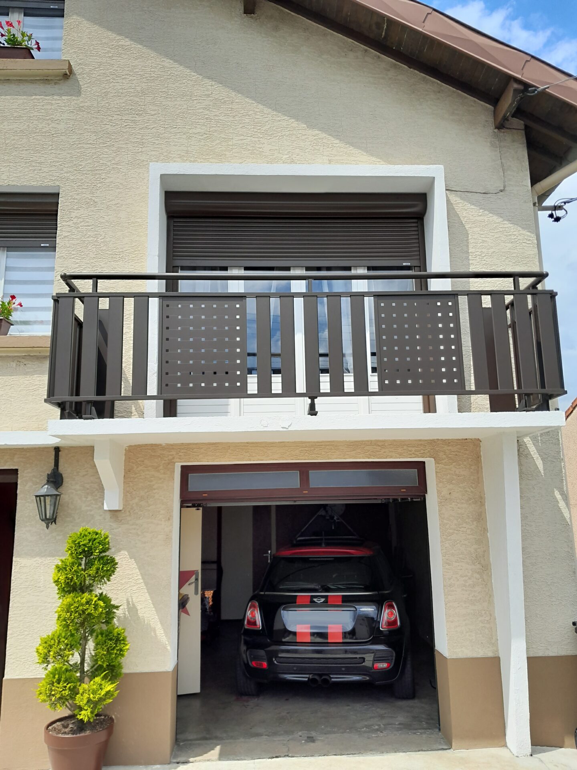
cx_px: 288
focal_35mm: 26
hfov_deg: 53.1
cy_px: 385
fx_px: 578
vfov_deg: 67.3
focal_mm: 4
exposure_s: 1/1698
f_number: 1.8
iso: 40
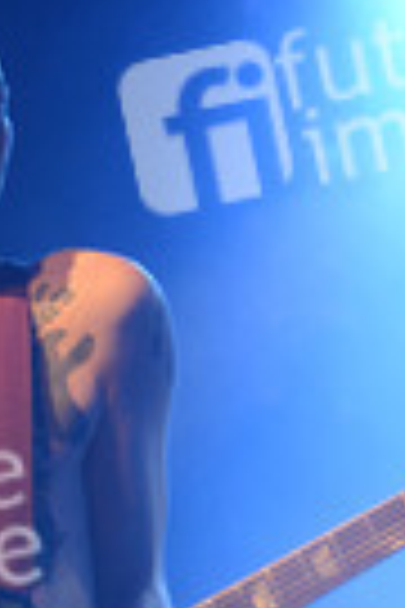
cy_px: 784
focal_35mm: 207
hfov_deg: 6.6
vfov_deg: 9.8
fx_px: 3493
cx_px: -58
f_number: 2.8
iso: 4000
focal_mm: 70
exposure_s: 1/160
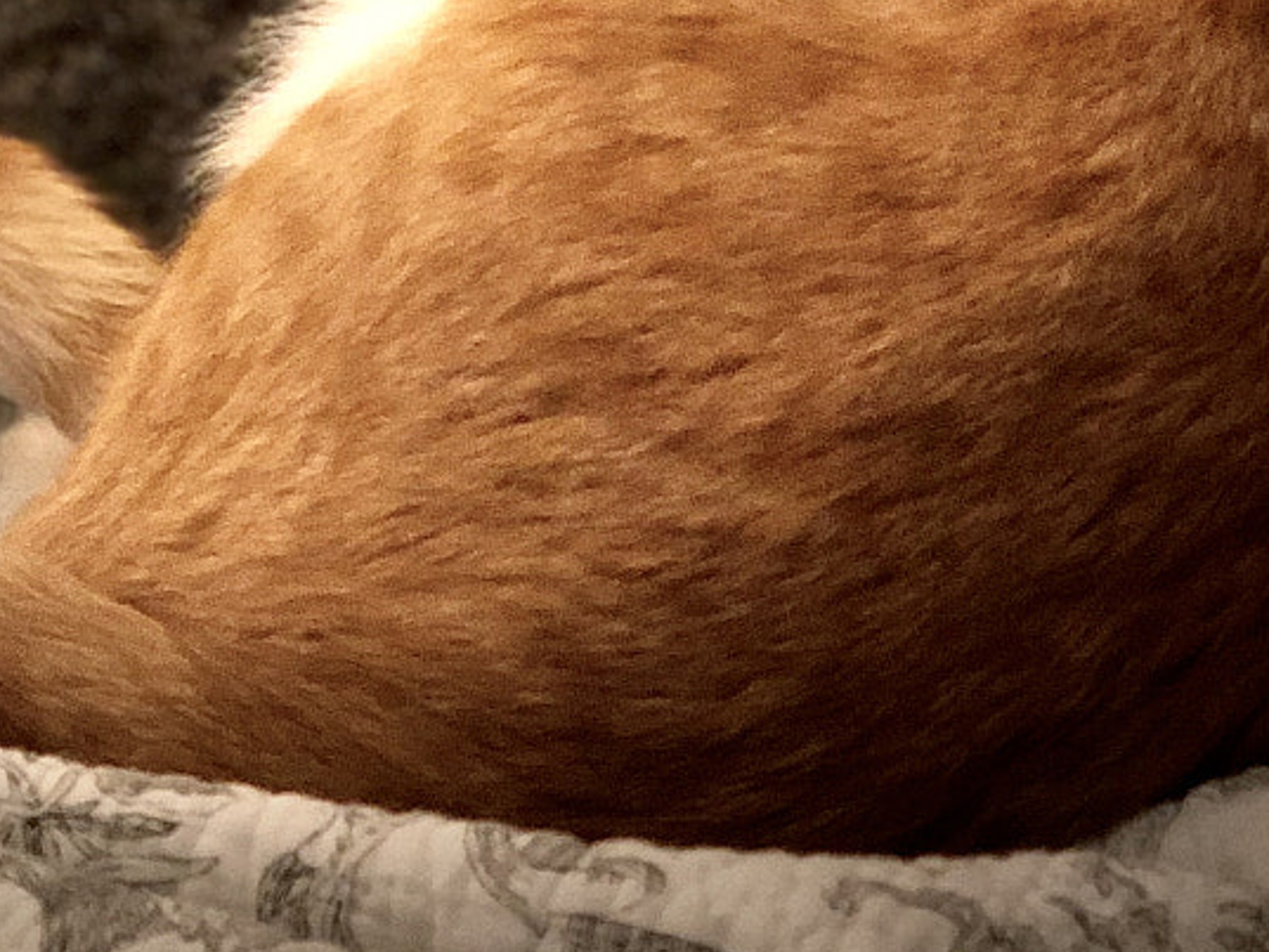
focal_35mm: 155
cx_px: 272
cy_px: -38
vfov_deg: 9.5
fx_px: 5683
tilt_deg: -11.6
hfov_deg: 12.7
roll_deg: -5.3
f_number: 2.4
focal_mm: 6
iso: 160
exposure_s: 1/14
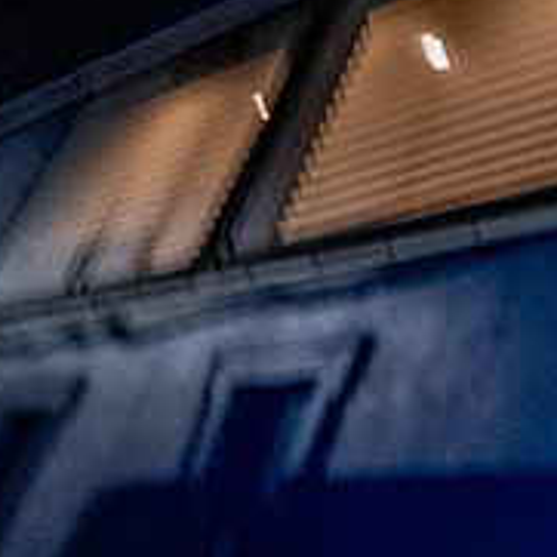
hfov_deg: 25.5
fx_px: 801
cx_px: 887
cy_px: 256
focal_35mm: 44
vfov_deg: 38.3
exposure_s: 1/60
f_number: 2.8
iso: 4000
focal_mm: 14
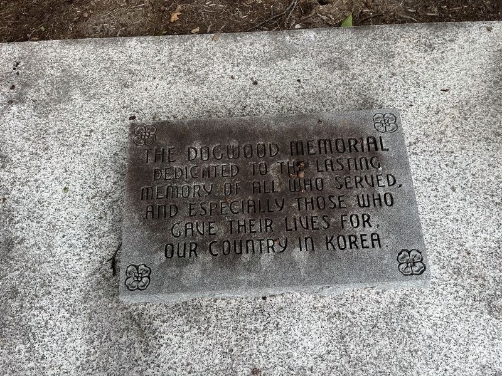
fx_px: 377
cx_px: 251
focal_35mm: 26
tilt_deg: -72.0
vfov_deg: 53.1
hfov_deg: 67.3
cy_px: 188
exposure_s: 1/951
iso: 50
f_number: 1.6
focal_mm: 5.1
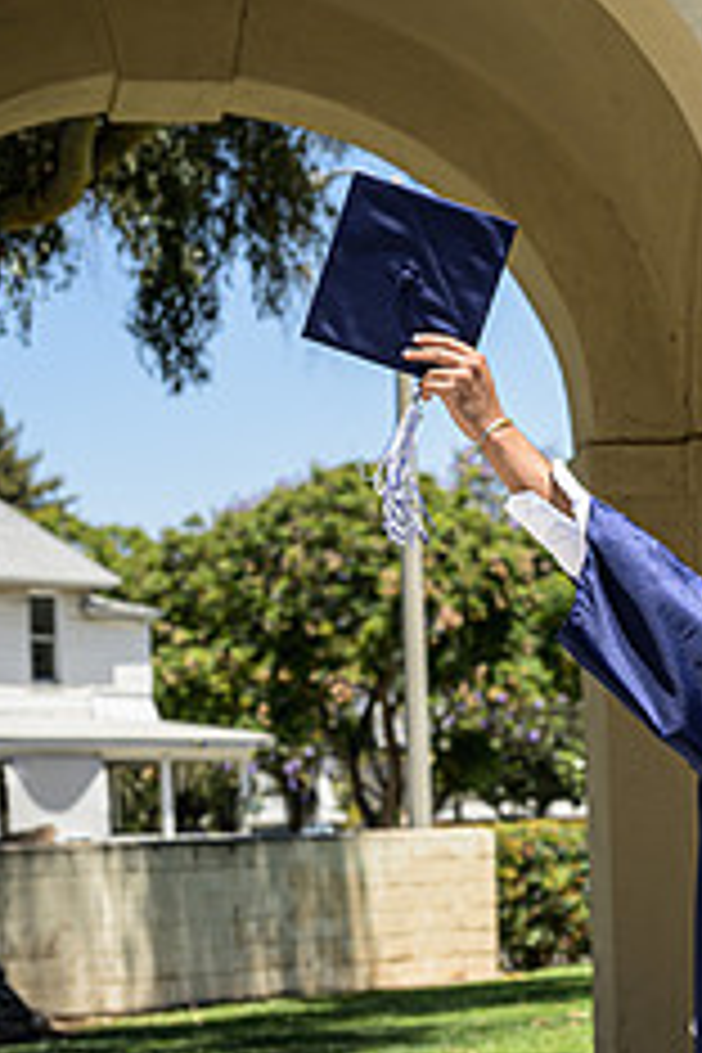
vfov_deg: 19.9
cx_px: 585
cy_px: 742
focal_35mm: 102
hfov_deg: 13.3
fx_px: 2983
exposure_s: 1/5000
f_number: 4
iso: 800
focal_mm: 53
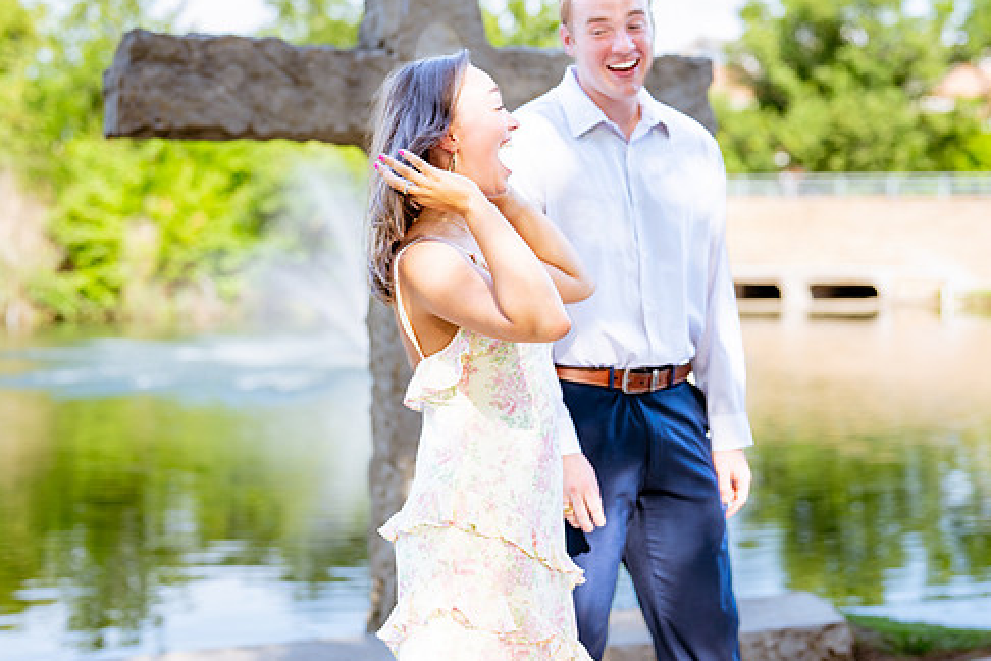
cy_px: 285
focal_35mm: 64
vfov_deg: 21.2
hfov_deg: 31.3
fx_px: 1762
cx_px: 592
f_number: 2.2
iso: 100
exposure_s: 1/400
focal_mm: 50
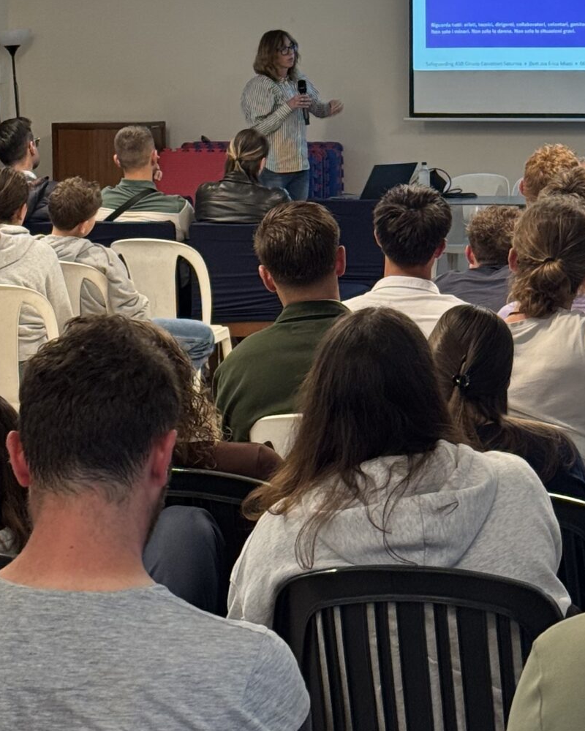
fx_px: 2597
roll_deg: +0.7
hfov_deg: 12.8
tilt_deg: -1.7
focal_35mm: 120
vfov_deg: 15.9
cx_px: 450
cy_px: 91
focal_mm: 6.76
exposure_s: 1/100
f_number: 1.78
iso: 125
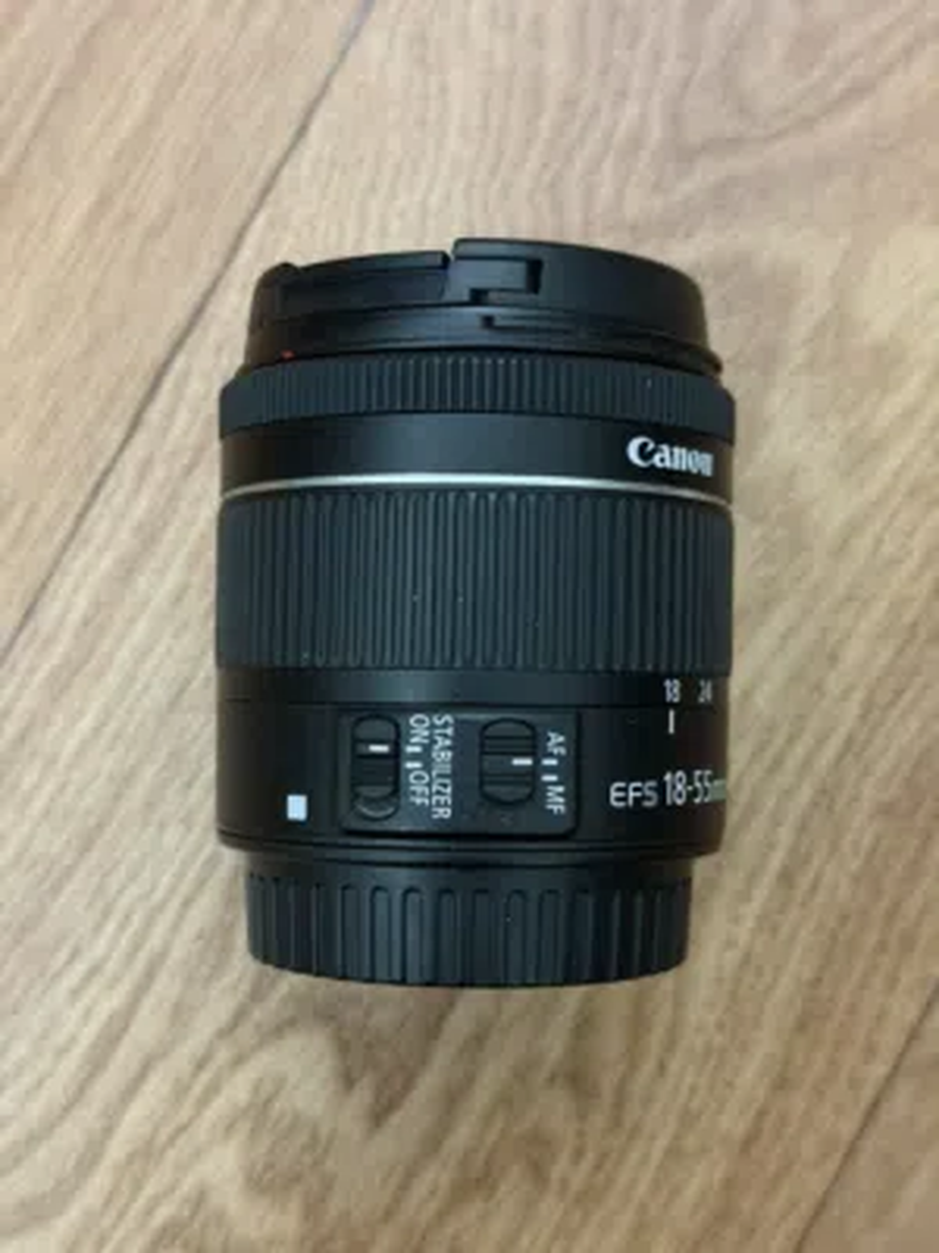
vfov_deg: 39.7
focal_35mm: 48
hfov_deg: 30.3
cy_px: 626
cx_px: 470
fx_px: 1736
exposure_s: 1/25
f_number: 1.78
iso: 640
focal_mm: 6.76
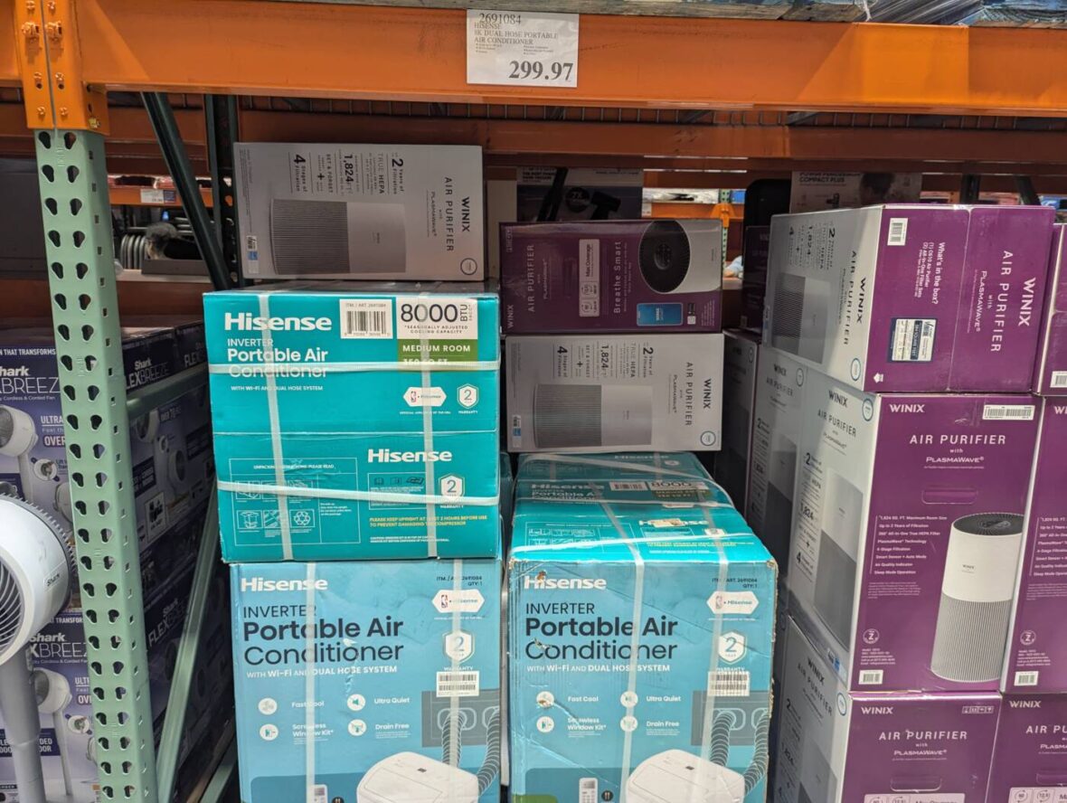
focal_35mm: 24
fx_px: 741
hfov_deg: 71.5
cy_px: 402
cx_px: 534
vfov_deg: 56.9
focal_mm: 6.81
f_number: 1.85
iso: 564
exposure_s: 1/175
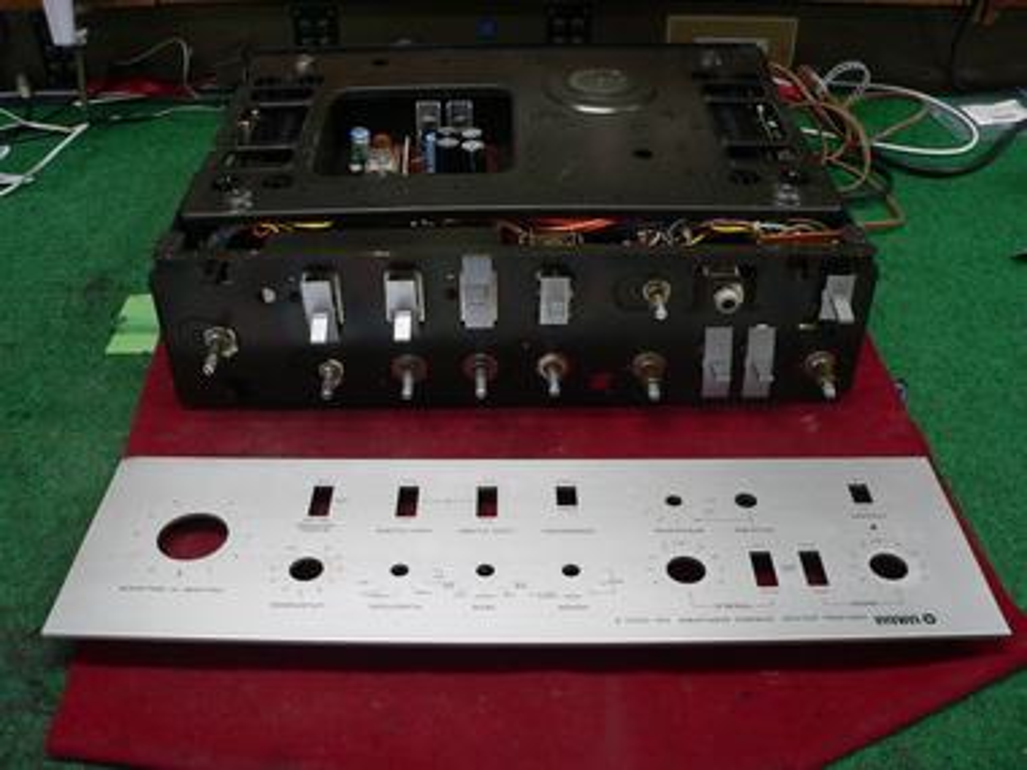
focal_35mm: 36
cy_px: 385
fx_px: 1068
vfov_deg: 39.7
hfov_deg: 51.4
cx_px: 514
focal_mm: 6
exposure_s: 1/30
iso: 200
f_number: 2.8
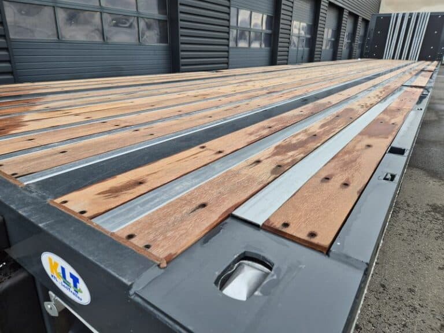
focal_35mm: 23
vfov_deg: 58.9
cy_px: 166
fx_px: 295
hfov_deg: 73.9
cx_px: 222
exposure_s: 1/838
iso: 25
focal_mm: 5.4
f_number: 1.8
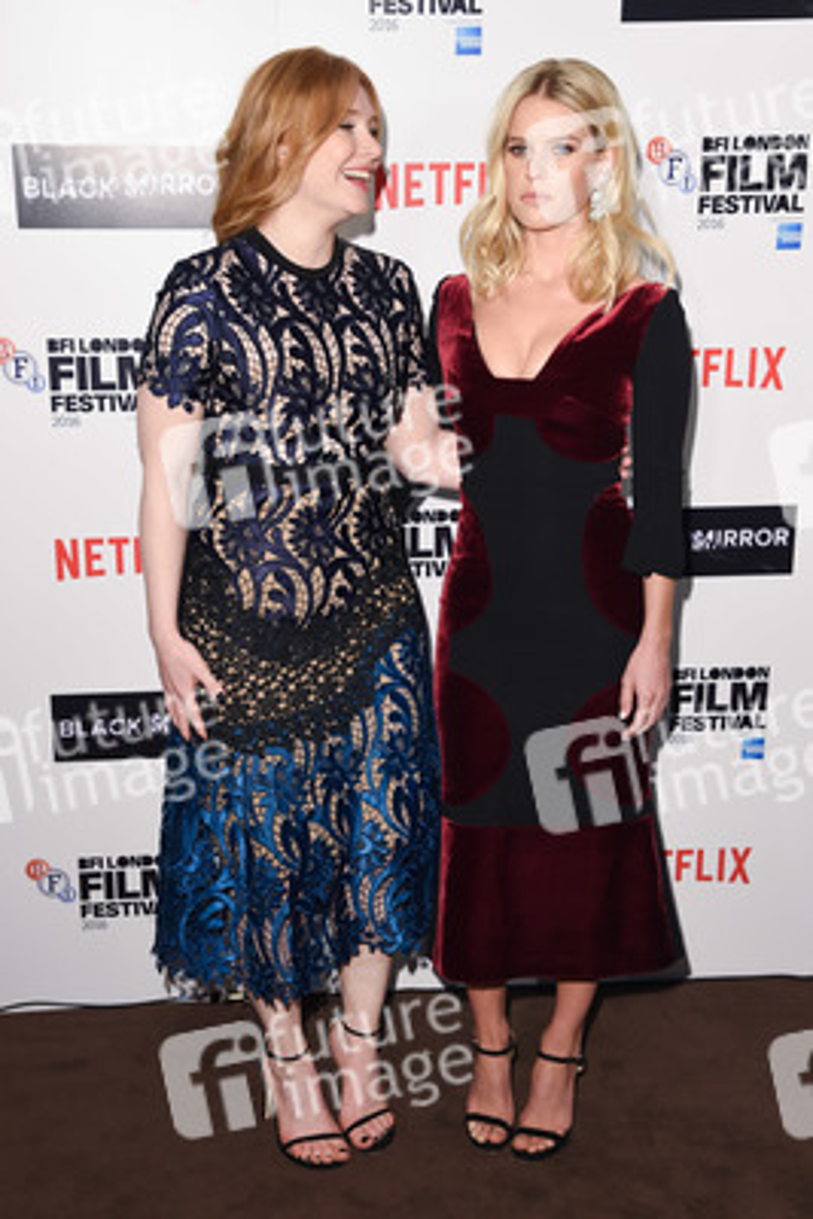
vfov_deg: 44.5
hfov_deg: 30.5
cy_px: 610
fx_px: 1489
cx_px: 406
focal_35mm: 44
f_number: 5.6
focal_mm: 44
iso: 640
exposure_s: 1/320
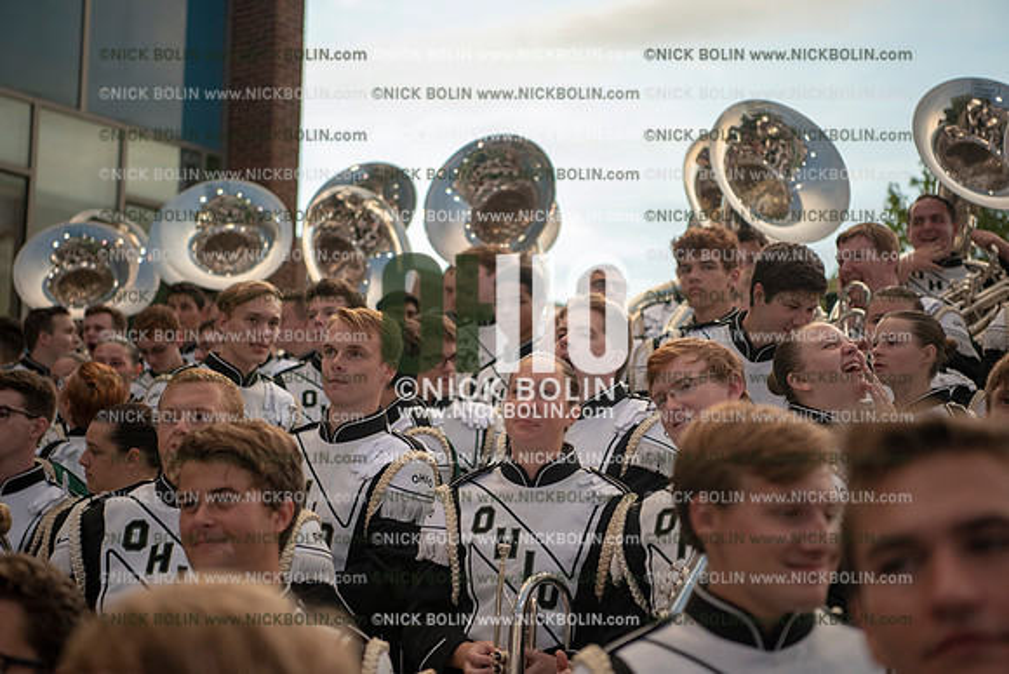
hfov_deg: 28.8
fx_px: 1962
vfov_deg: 19.5
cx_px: 504
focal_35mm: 70
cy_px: 337
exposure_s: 1/400
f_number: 3.2
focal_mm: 70
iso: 800
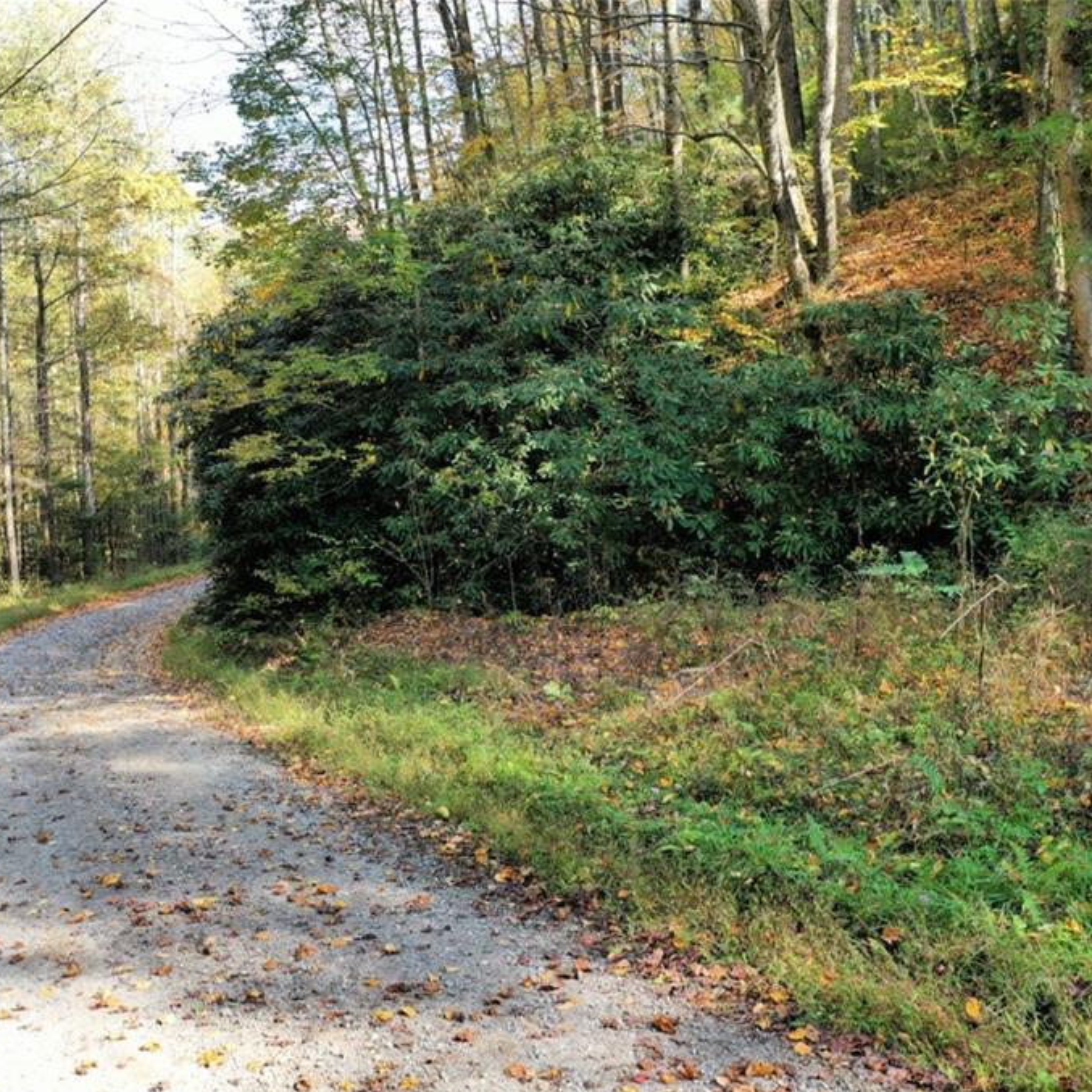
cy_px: 548
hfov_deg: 46.0
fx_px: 1285
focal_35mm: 36
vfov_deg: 46.0
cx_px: 524
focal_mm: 10.26
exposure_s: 1/120
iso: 100
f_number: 4
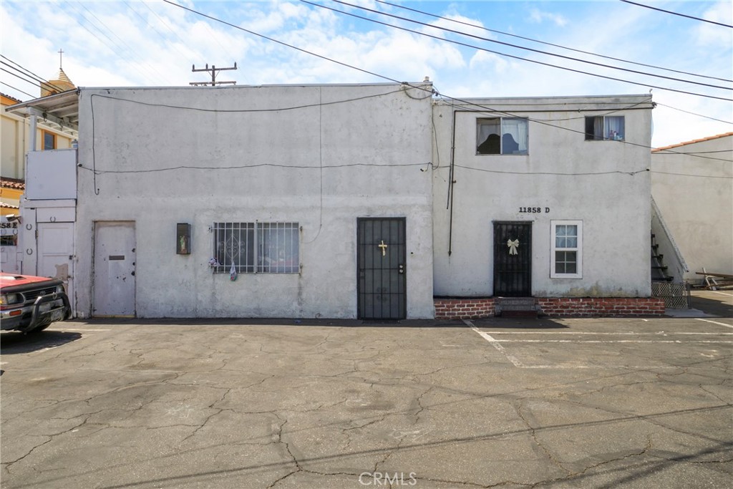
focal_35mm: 24
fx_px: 489
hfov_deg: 73.7
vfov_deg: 53.1
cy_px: 244
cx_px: 366
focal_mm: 16
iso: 100
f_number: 18
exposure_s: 1/40
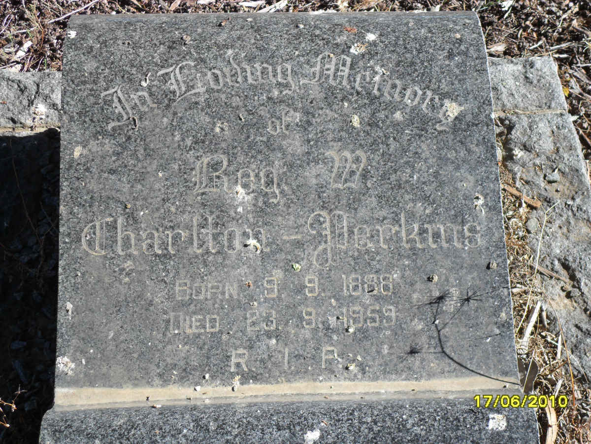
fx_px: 1263
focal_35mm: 74
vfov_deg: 19.9
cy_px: 222
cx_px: 296
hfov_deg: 26.3
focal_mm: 13.2
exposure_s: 1/250
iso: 100
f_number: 3.9
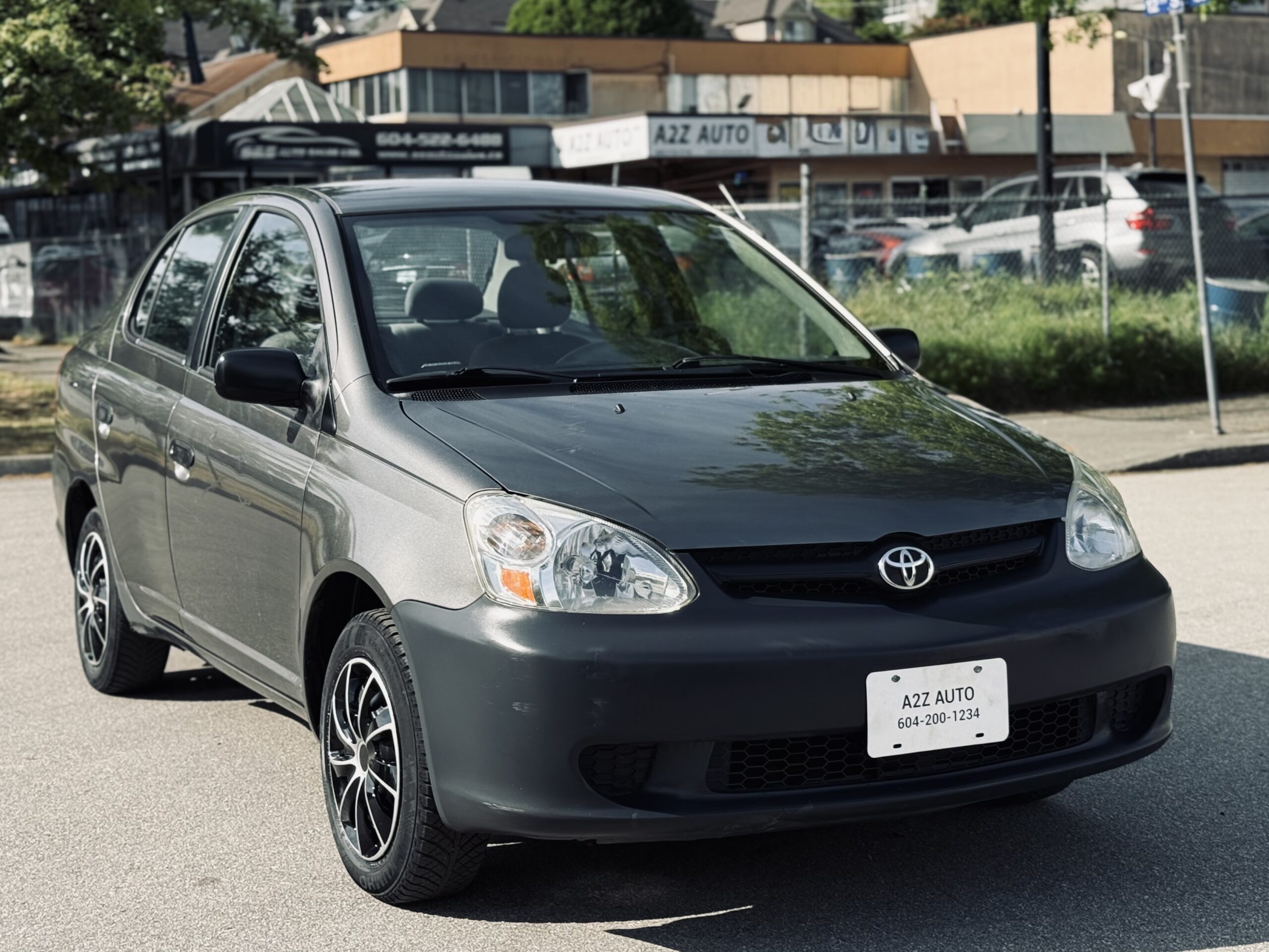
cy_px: 476
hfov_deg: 39.7
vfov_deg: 30.3
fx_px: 1760
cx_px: 634
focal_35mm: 48
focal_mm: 6.76
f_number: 1.78
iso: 64
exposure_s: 1/2273
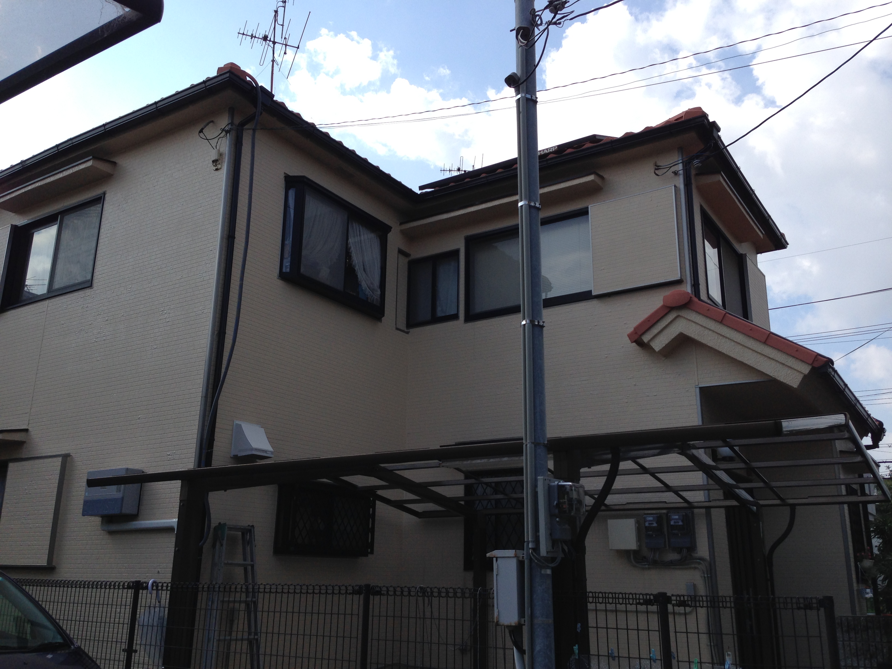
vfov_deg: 42.9
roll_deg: -2.5
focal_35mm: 33
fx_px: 850
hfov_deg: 55.4
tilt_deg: +16.5
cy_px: 334
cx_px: 446
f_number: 2.4
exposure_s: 1/1550
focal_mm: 4.12
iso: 50
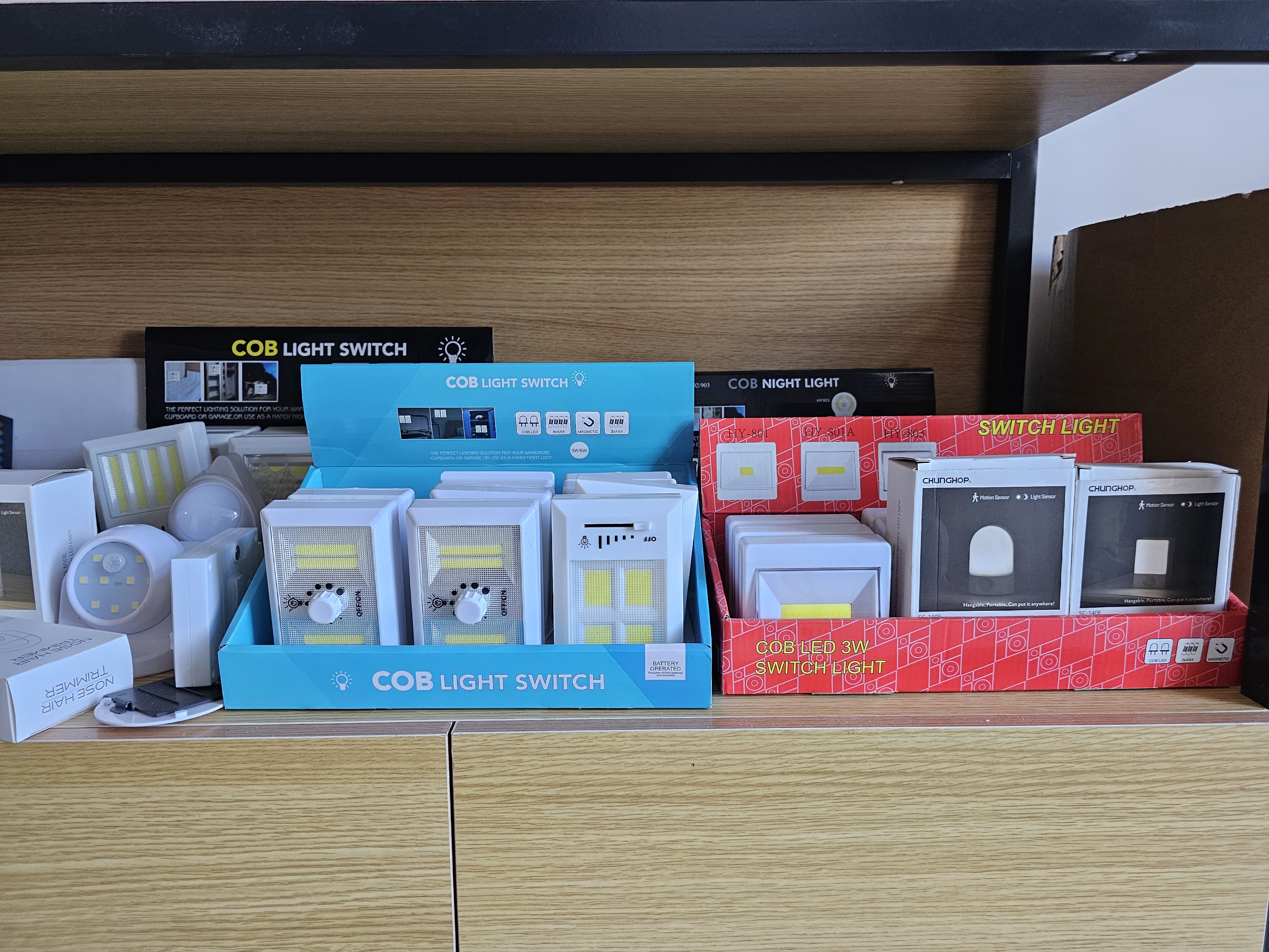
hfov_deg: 73.9
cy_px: 476
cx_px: 634
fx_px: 843
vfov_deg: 58.9
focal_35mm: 23
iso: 320
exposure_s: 1/100
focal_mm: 6.3
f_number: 1.7
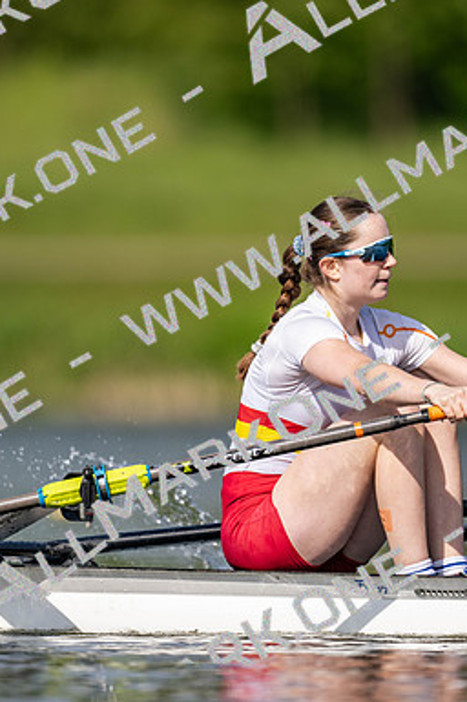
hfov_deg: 1.5
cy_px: 351
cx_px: 347
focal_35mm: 905
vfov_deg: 2.3
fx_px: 17640
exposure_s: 1/2500
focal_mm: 600
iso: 200
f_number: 4
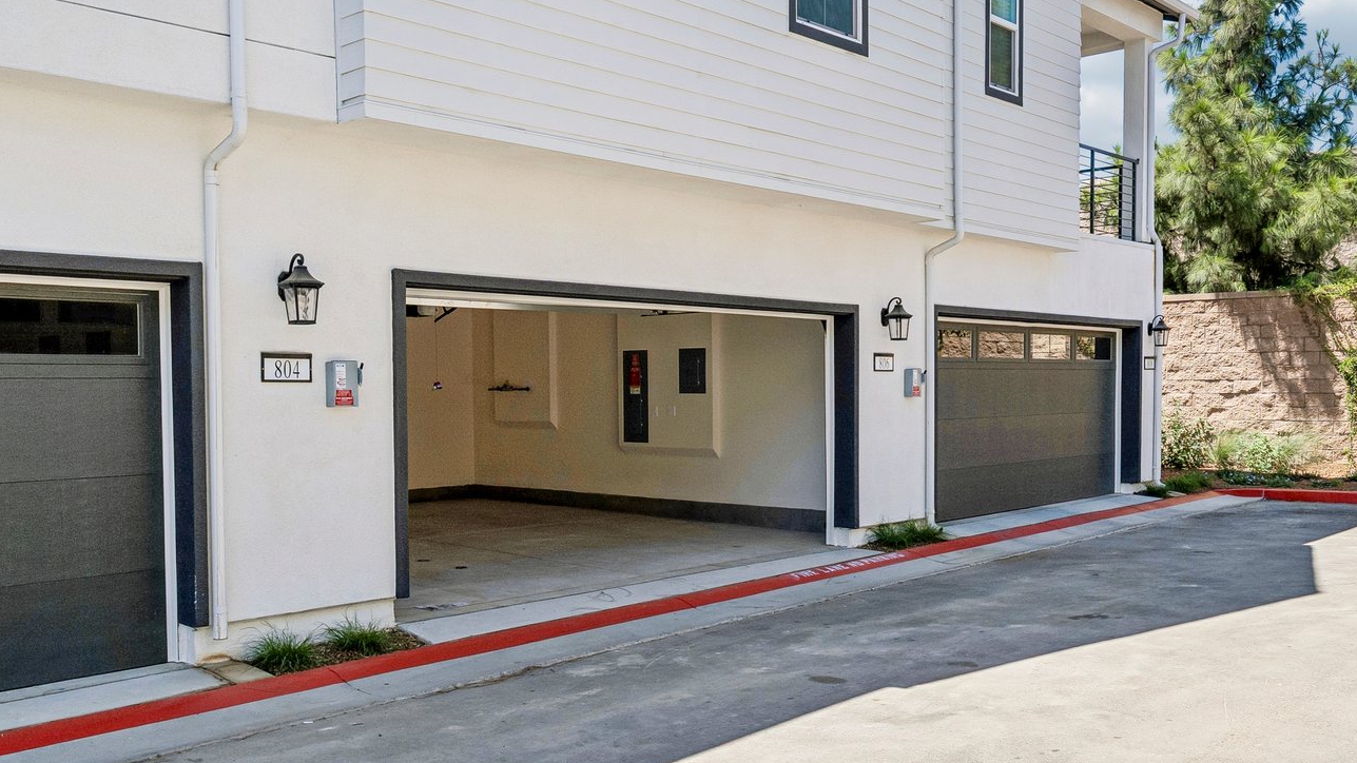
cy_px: 445
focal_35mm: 35
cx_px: 686
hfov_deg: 56.6
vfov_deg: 33.6
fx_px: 1259
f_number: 8
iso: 100
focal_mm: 21
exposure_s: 1/640
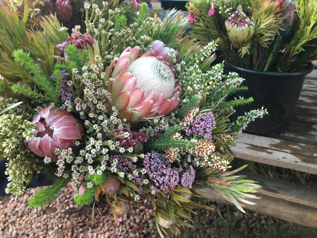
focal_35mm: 29
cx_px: 158
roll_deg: +1.6
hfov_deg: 61.7
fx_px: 266
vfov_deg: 48.2
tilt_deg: -30.1
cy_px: 119
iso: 125
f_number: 2.2
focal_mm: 4.15
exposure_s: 1/33
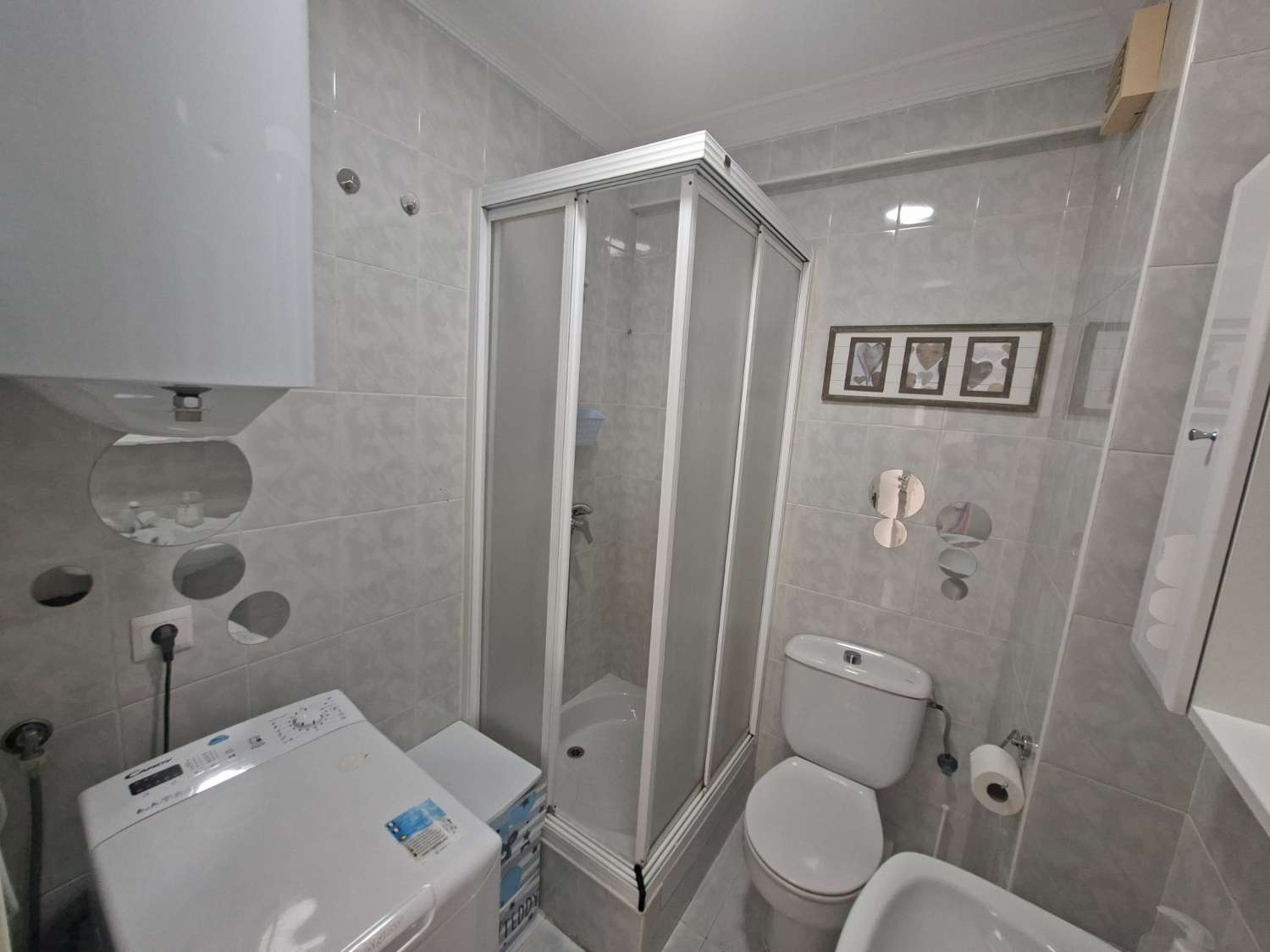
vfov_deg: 89.9
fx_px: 477
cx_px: 635
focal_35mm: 13
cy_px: 476
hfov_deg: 106.2
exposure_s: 1/50
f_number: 2.2
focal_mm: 1.74
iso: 80
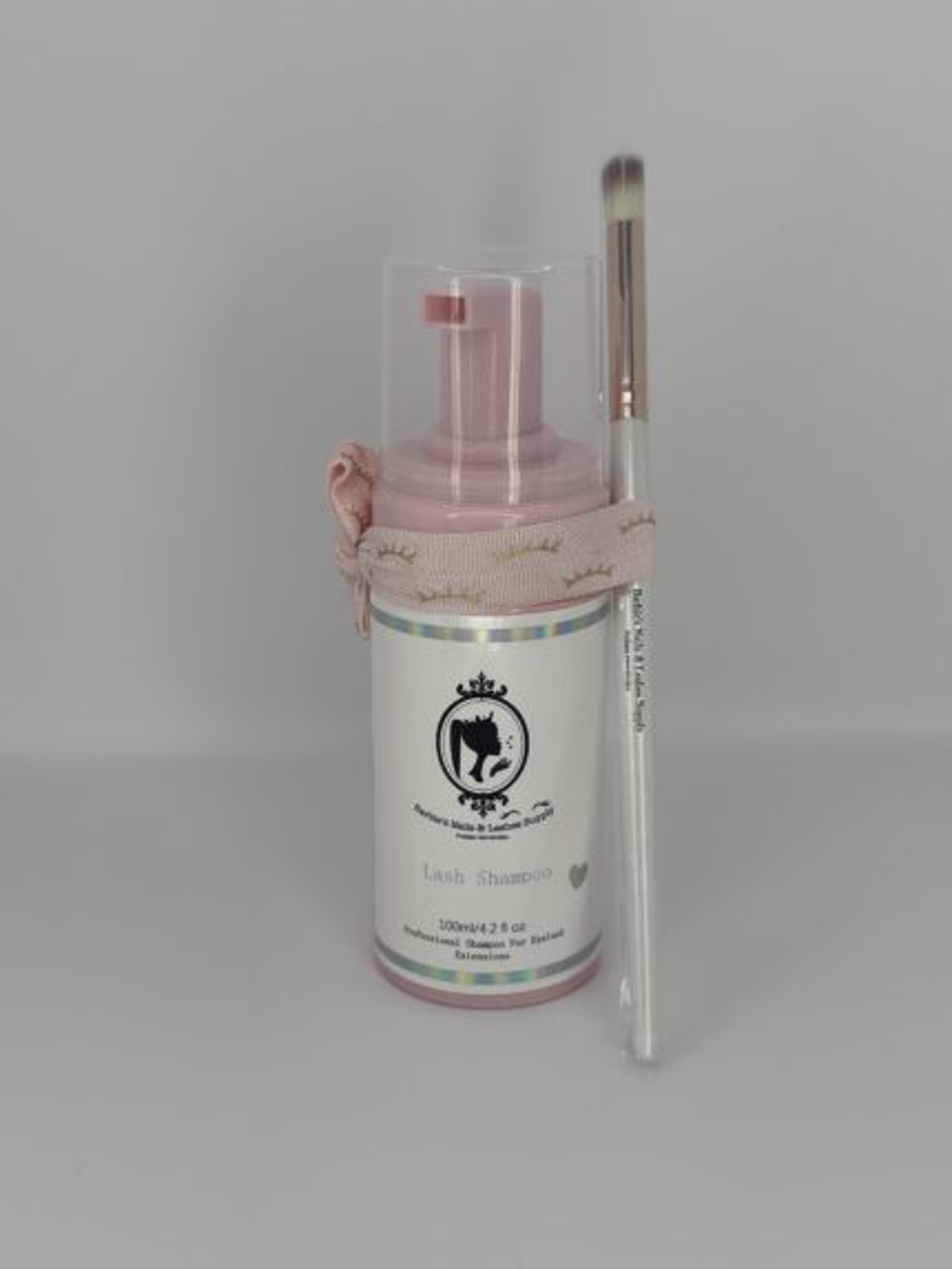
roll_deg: +1.6
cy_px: 634
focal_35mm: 48
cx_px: 476
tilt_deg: -17.7
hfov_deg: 30.3
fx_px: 1759
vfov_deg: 39.6
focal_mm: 6.86
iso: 100
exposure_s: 1/3597
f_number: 1.78
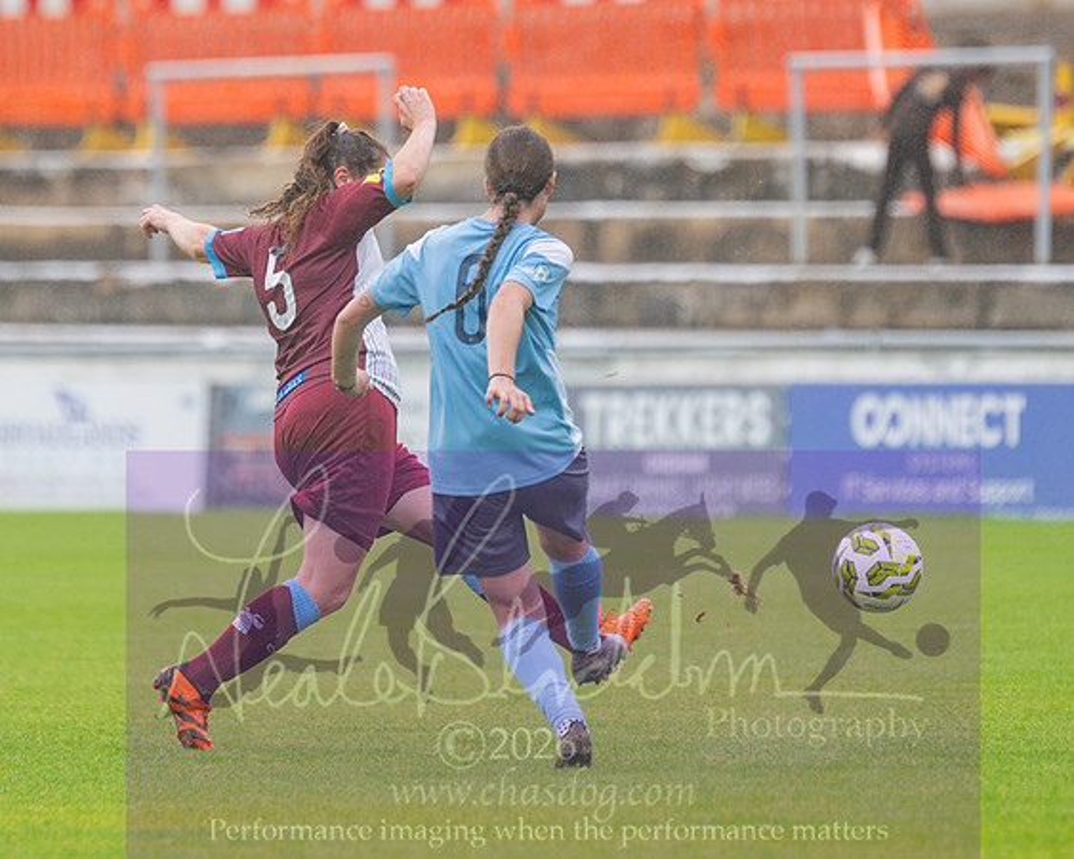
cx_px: 389
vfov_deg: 2.2
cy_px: 382
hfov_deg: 2.8
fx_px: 22144
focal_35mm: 697
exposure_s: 1/1600
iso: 320
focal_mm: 300
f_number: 2.8
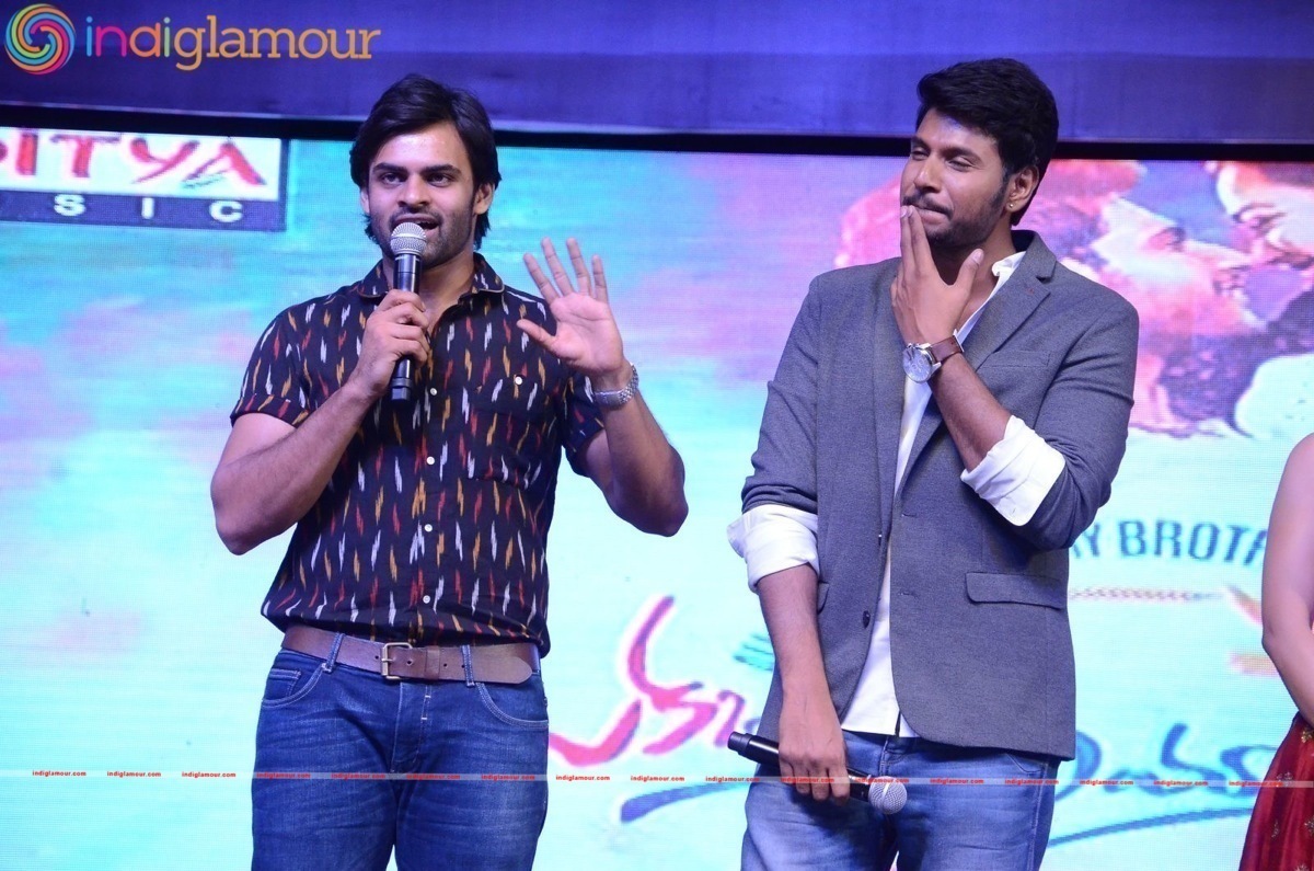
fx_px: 5737
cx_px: 657
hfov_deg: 13.1
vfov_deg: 8.7
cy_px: 436
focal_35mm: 158
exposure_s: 1/125
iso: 3200
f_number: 5.6
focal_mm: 105
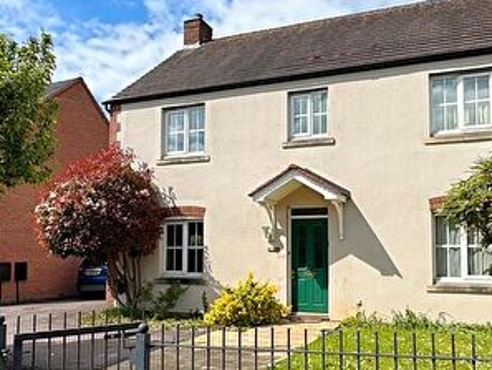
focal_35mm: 33
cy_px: 223
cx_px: 287
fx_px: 469
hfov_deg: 55.1
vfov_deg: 42.8
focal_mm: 2.22
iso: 50
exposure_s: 1/2494
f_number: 2.2
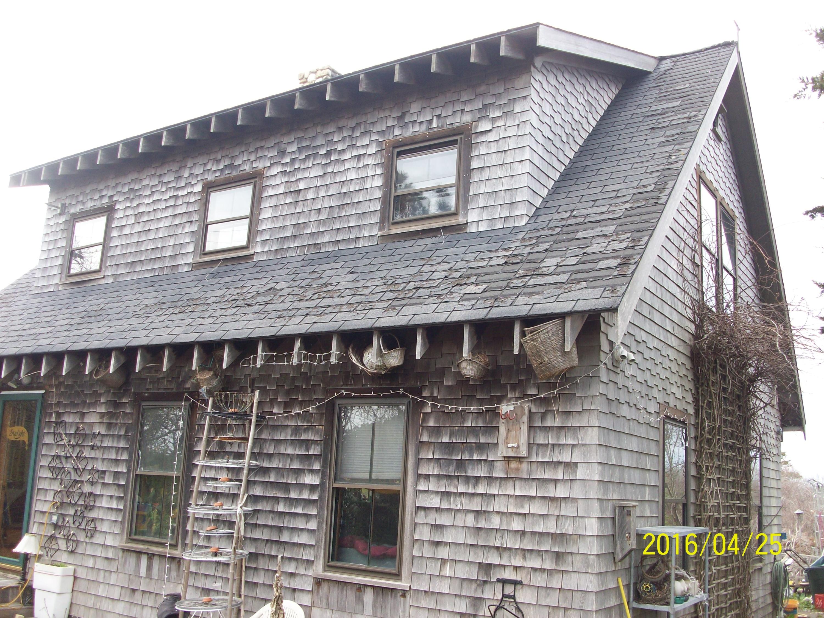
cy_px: 309
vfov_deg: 41.8
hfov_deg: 54.0
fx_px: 809
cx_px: 412
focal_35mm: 34
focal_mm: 5.7
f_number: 2.8
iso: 64
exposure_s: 1/254
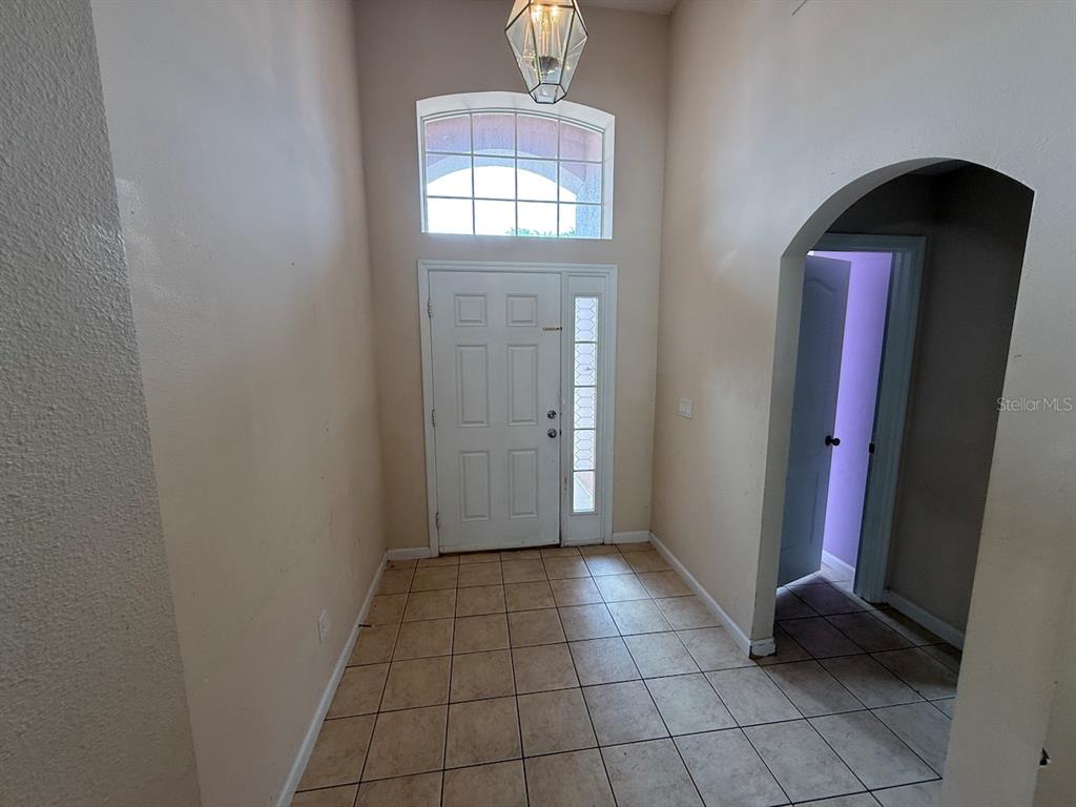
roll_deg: +0.4
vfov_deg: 85.7
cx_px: 538
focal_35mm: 14
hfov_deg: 102.1
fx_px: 435
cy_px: 404
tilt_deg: -7.2
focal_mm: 2.22
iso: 160
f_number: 2.2
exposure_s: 1/120
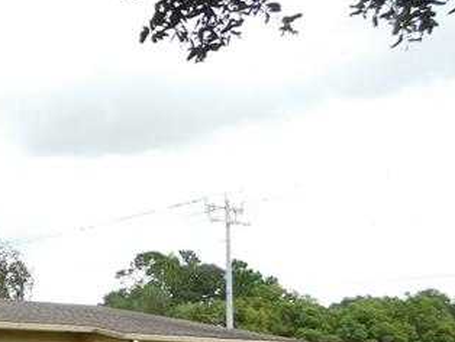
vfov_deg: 19.2
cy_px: 330
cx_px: -181
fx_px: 987
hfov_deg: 22.4
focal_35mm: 75
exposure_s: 1/640
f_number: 3
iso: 125
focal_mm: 4
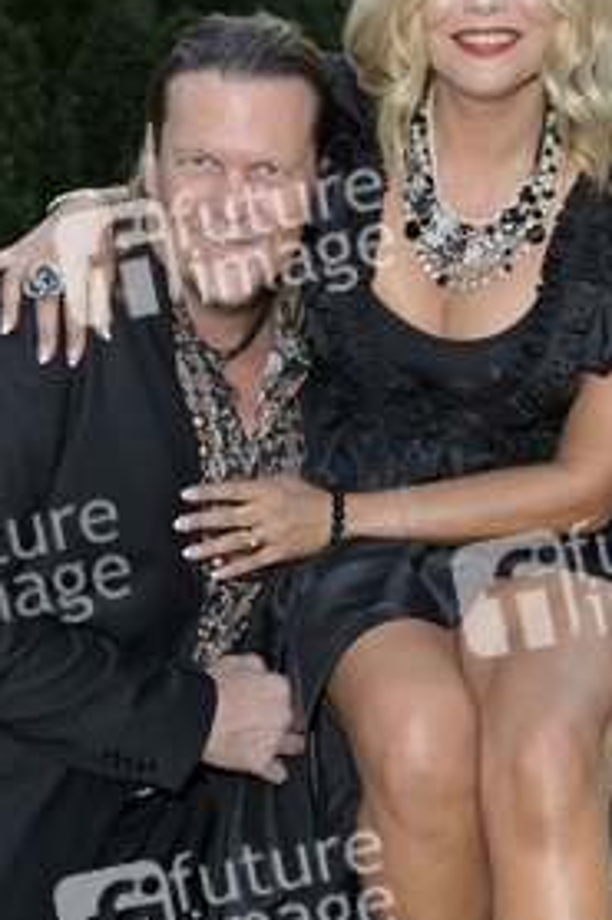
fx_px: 1762
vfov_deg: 29.2
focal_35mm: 69
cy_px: 414
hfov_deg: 19.7
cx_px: 321
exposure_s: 1/200
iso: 1250
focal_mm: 48
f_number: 5.6
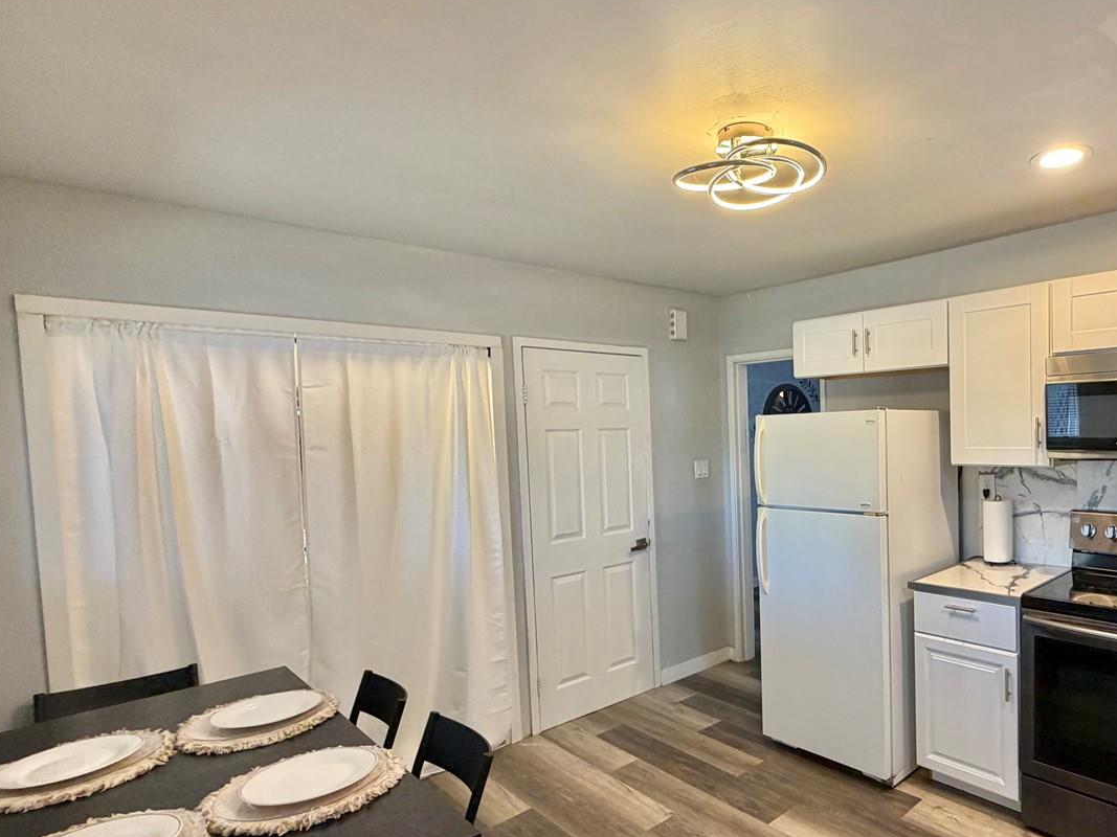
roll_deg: +1.7
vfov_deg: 63.3
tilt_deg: -1.2
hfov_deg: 75.5
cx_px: 780
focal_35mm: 21
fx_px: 678
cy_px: 462
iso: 200
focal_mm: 2.22
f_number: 2.2
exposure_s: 1/60
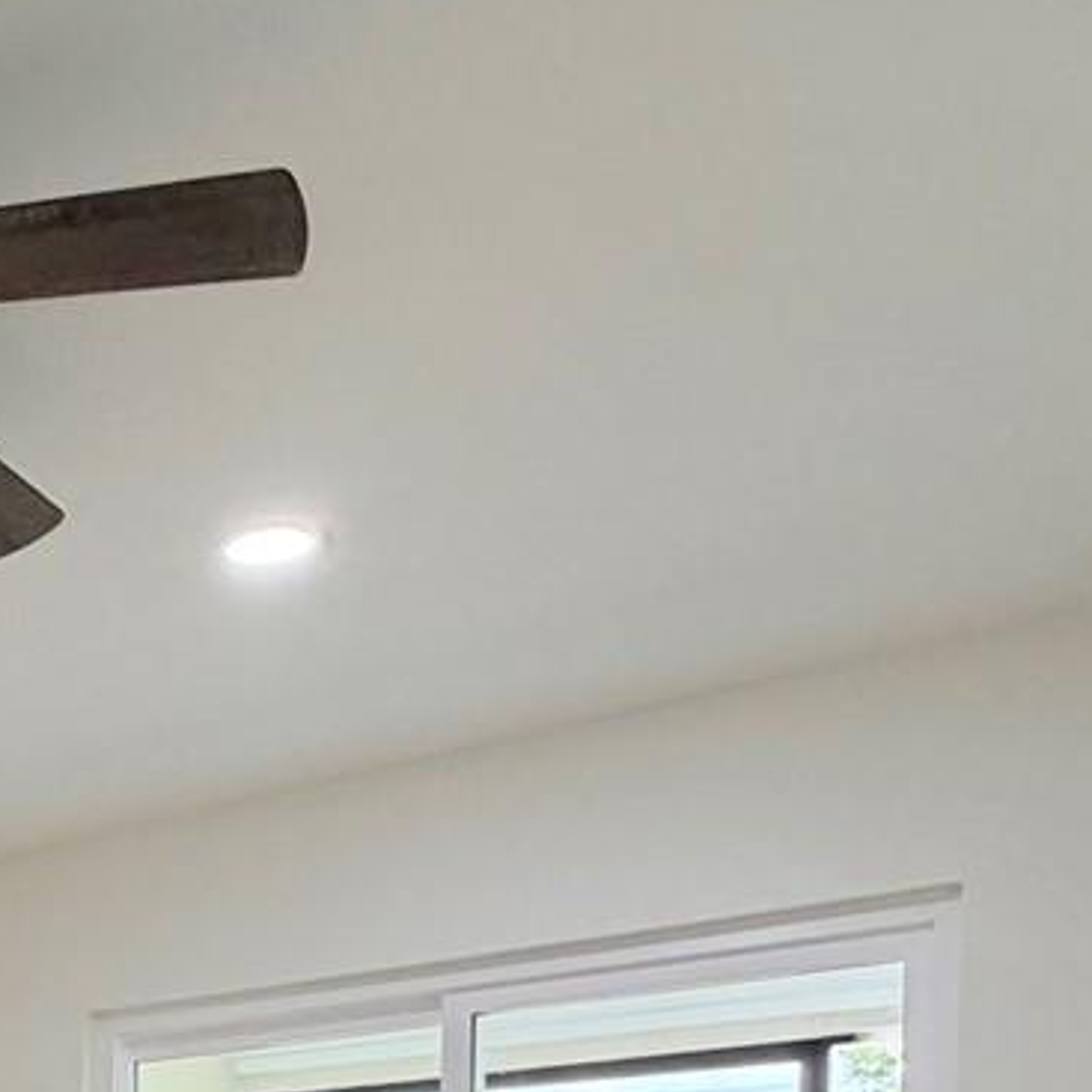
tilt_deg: -0.2
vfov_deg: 26.8
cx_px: -303
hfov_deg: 27.0
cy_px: 1413
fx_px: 1927
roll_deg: -1.1
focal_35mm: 54
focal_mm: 2.22
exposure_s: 1/120
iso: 160
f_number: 2.2
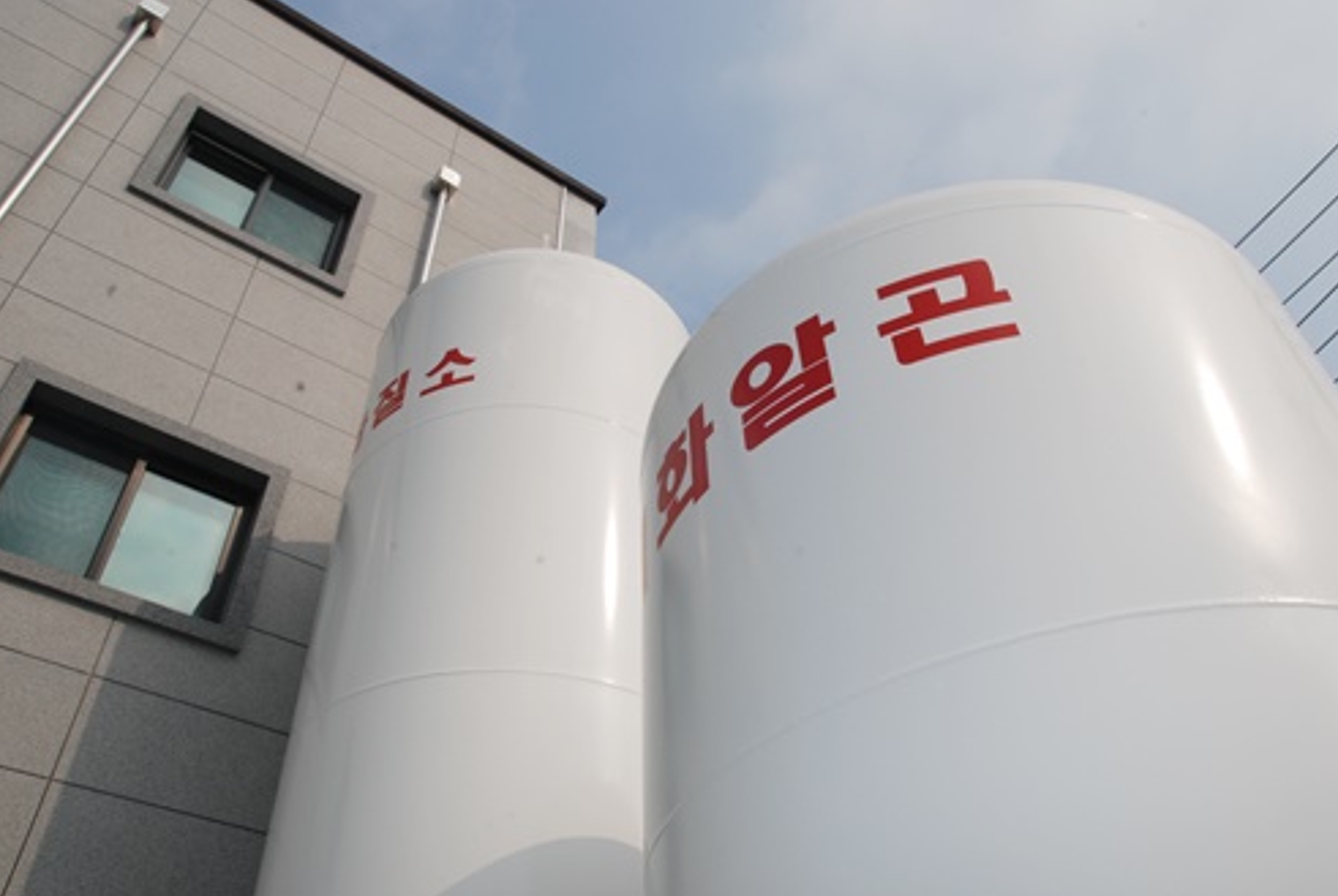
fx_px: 1063
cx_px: 698
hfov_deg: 64.3
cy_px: 455
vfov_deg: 45.7
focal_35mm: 29
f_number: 20
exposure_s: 1/200
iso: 200
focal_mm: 17
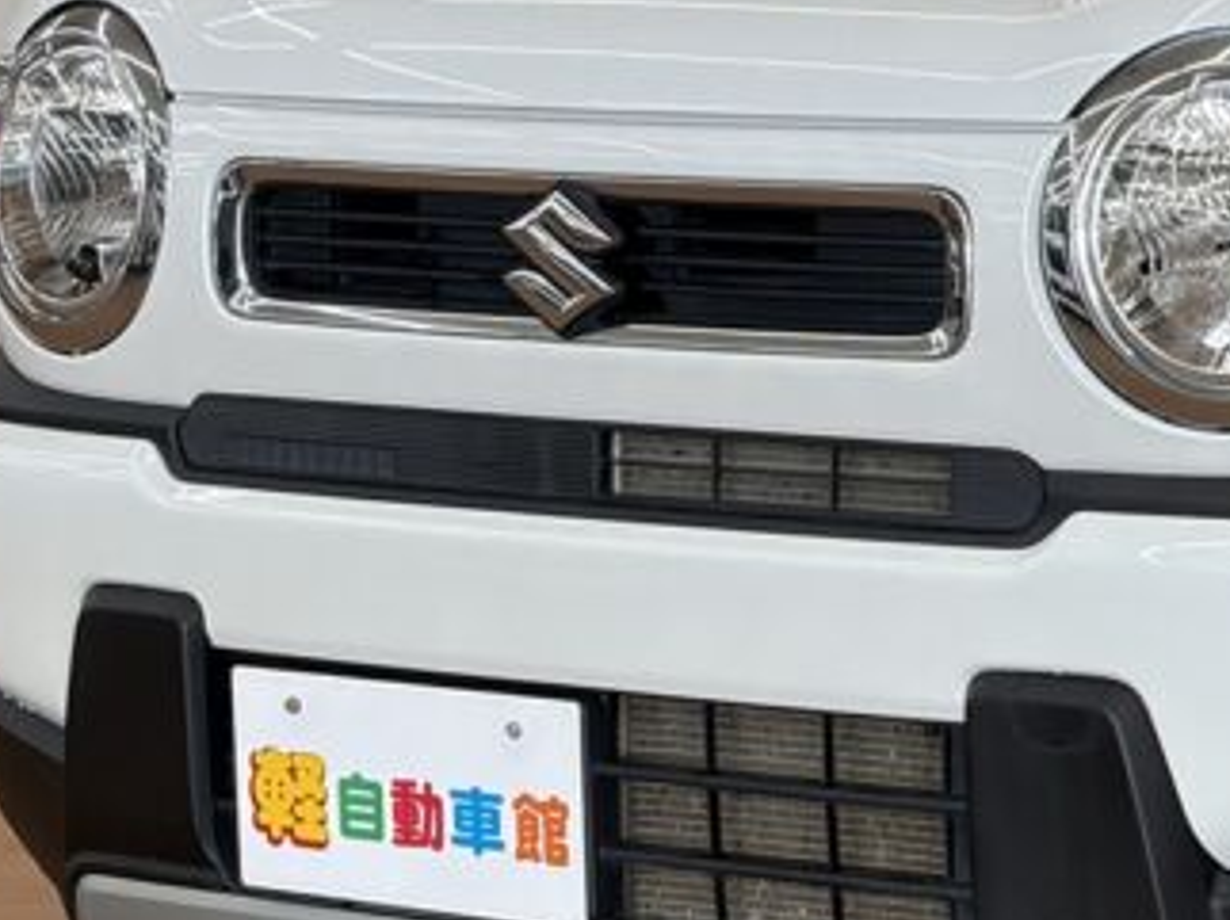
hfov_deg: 12.7
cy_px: 269
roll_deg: +1.1
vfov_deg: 9.7
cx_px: 1432
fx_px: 5397
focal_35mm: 152
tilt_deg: -4.5
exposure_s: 1/125
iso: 25
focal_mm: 5.96
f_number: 1.6
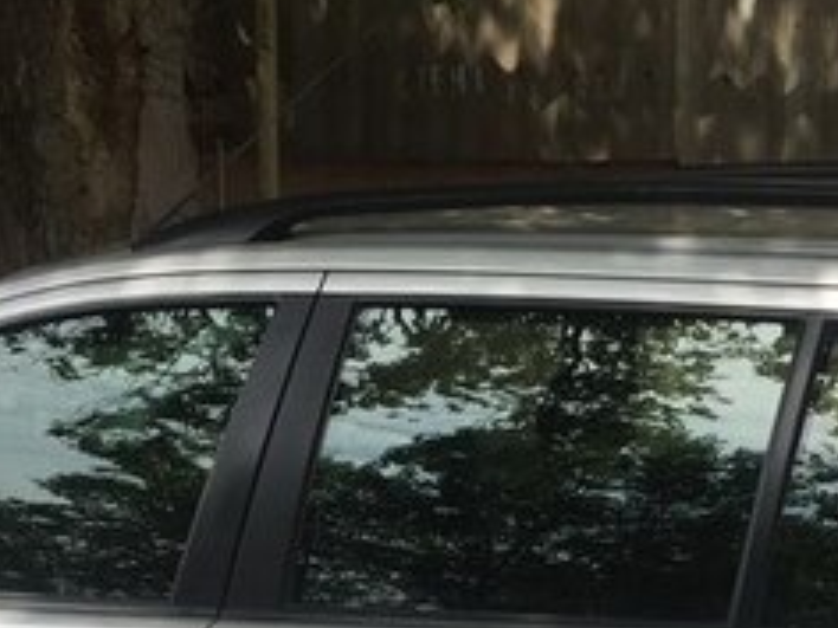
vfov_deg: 17.0
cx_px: 536
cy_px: 850
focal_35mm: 81
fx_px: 1961
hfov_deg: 24.0
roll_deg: -1.2
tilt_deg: -16.7
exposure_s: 1/1130
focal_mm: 4.15
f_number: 2.2
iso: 32
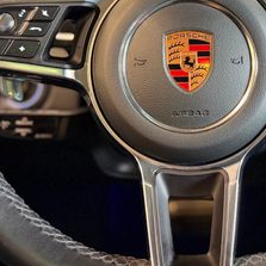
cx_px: 199
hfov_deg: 27.8
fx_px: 530
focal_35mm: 61
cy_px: 50
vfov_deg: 27.5
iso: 400
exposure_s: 1/52
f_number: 1.78
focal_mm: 6.76
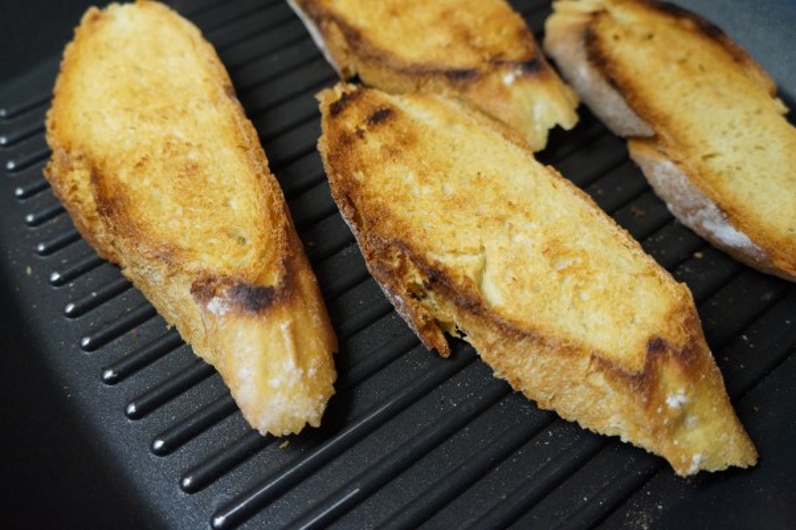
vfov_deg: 41.7
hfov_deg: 59.5
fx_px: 696
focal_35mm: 32
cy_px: 265
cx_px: 398
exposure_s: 1/60
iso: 2000
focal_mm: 21
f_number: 4
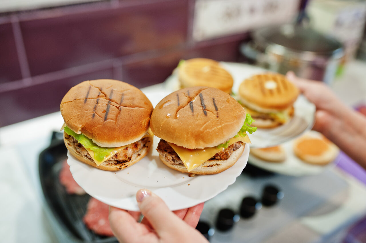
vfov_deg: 37.8
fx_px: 356
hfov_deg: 54.5
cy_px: 122
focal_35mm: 35
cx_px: 183
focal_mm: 35
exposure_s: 1/100
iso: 400
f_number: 2.5
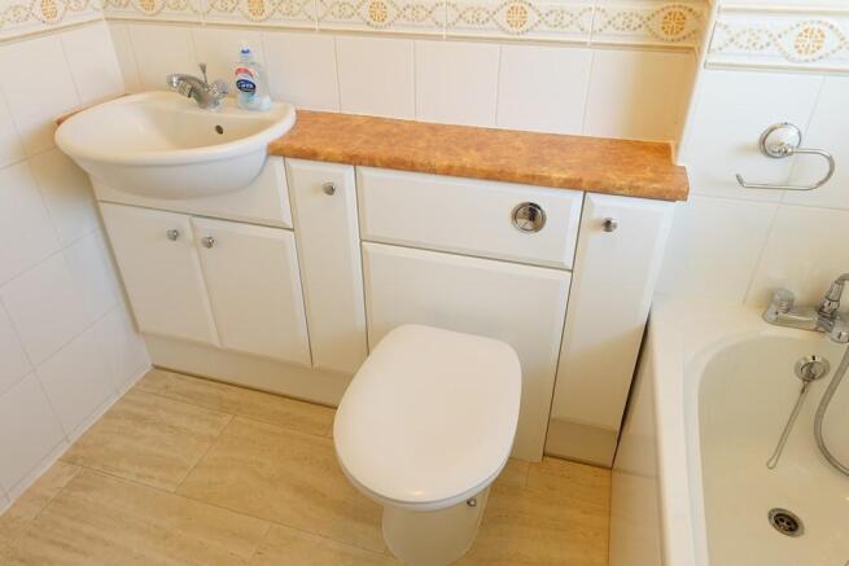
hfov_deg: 73.7
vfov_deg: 53.2
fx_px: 566
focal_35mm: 24
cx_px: 424
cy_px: 283
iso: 125
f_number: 5
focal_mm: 8.8
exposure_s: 1/8
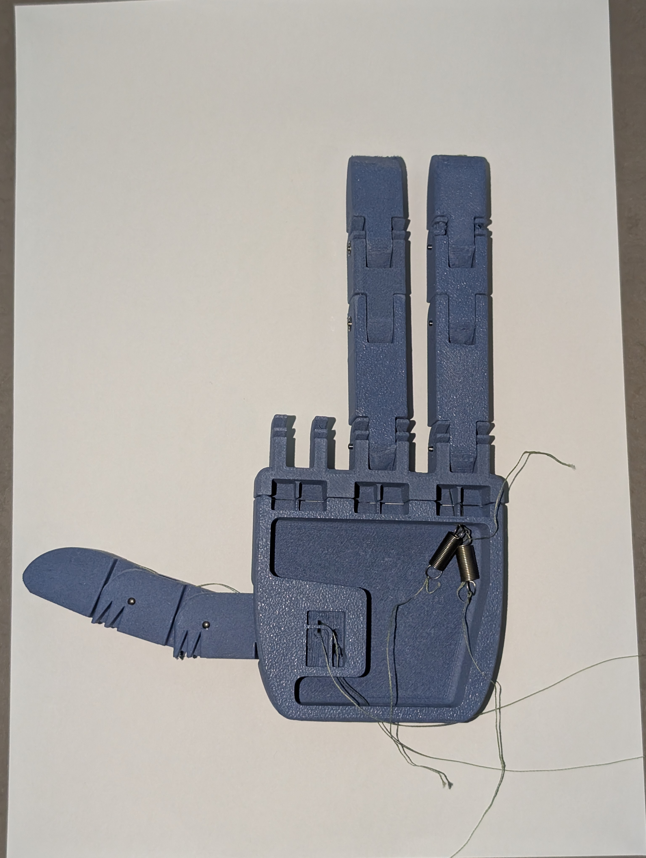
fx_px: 1216
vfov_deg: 38.9
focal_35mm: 49
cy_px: 429
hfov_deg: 29.7
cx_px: 323
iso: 1014
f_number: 1.68
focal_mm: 6.9
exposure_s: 1/320
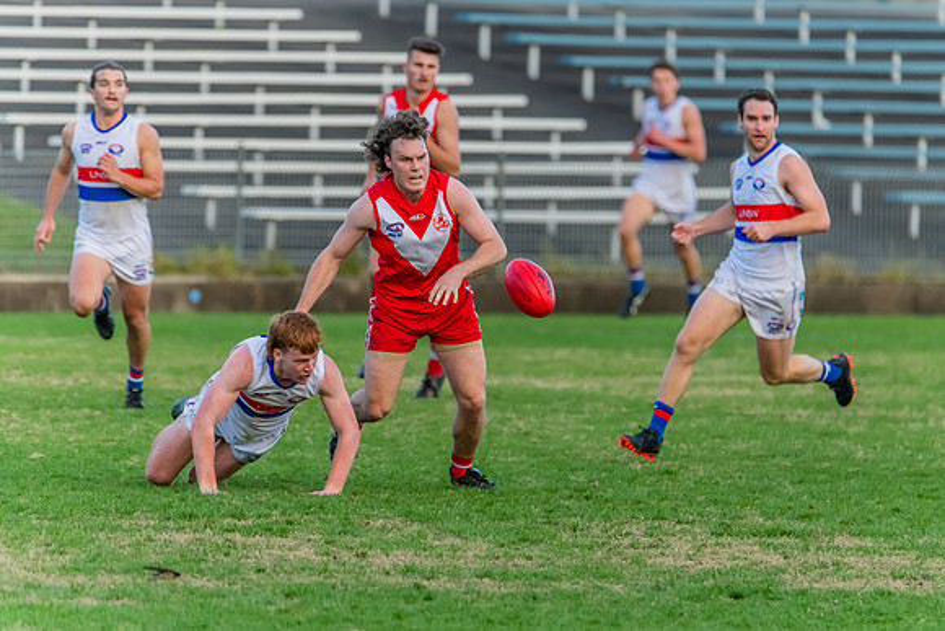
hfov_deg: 3.7
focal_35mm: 564
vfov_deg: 2.4
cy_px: 303
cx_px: 504
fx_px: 14808
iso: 3600
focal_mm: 500
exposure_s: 1/1600
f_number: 6.3
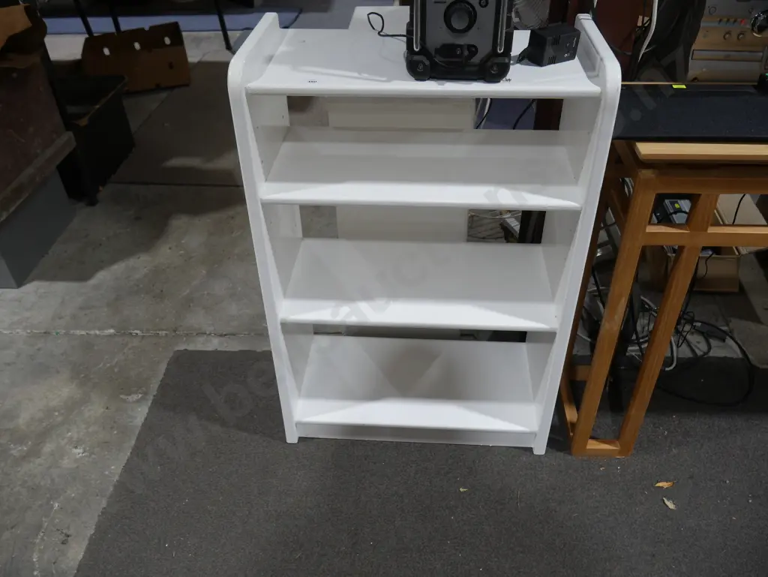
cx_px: 384
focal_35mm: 28
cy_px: 288
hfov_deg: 63.4
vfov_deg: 49.8
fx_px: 622
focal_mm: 14
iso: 250
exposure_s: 1/60
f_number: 4.5
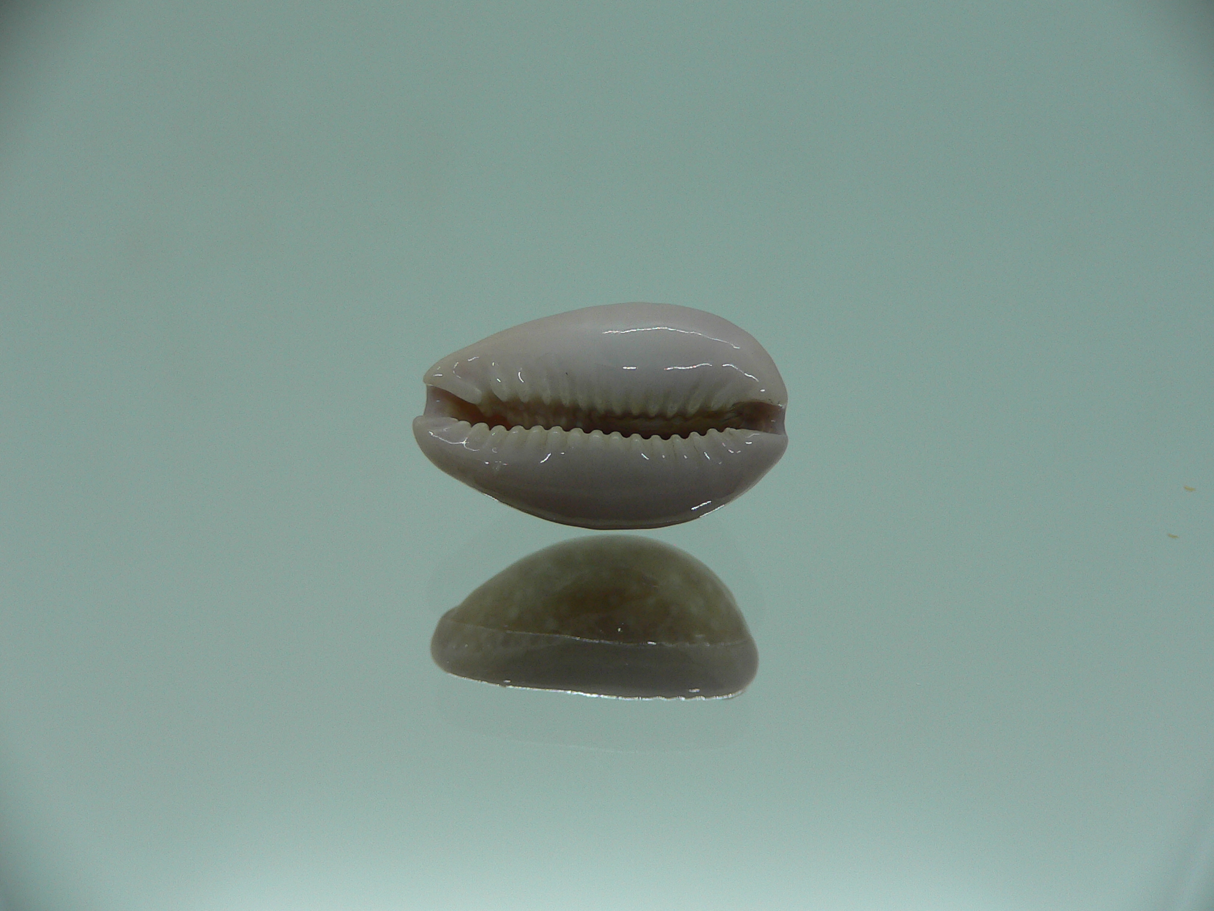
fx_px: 1227
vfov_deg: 40.7
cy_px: 456
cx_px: 607
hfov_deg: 52.6
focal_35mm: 35
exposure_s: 1/60
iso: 80
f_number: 2.8
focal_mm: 4.6
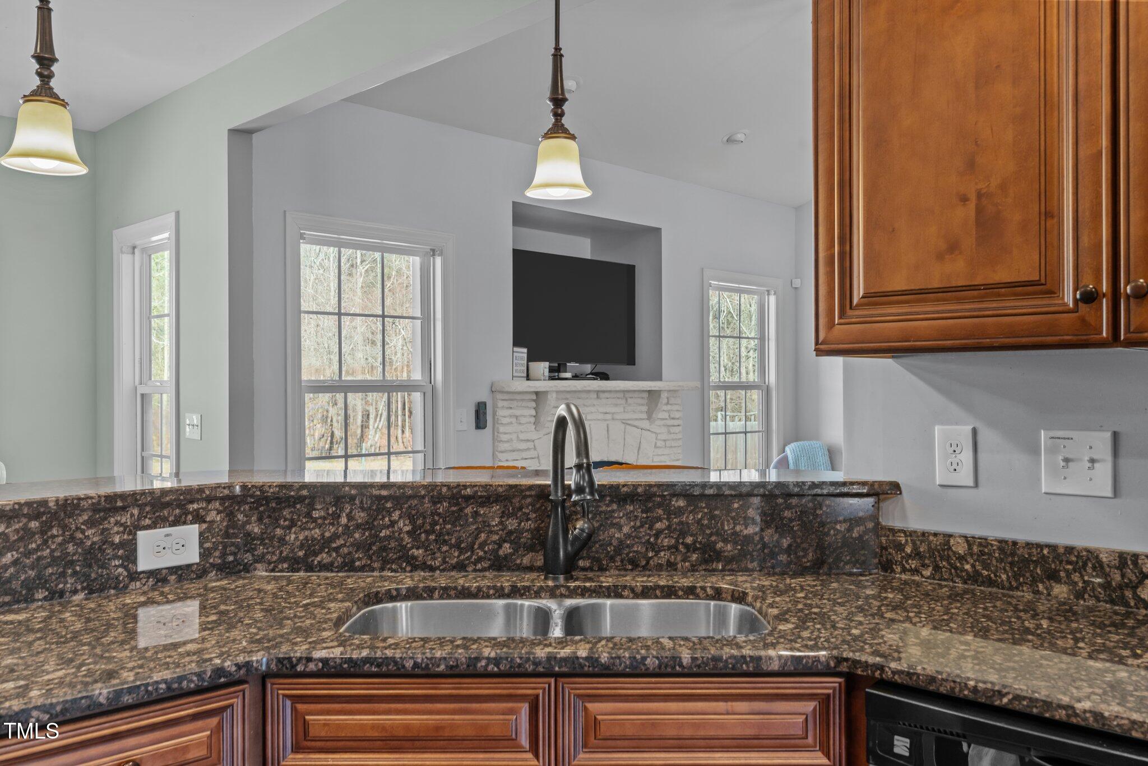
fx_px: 941
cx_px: 574
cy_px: 383
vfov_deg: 44.3
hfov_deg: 62.8
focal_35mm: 30
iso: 320
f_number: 8
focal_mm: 29.5
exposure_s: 1/2
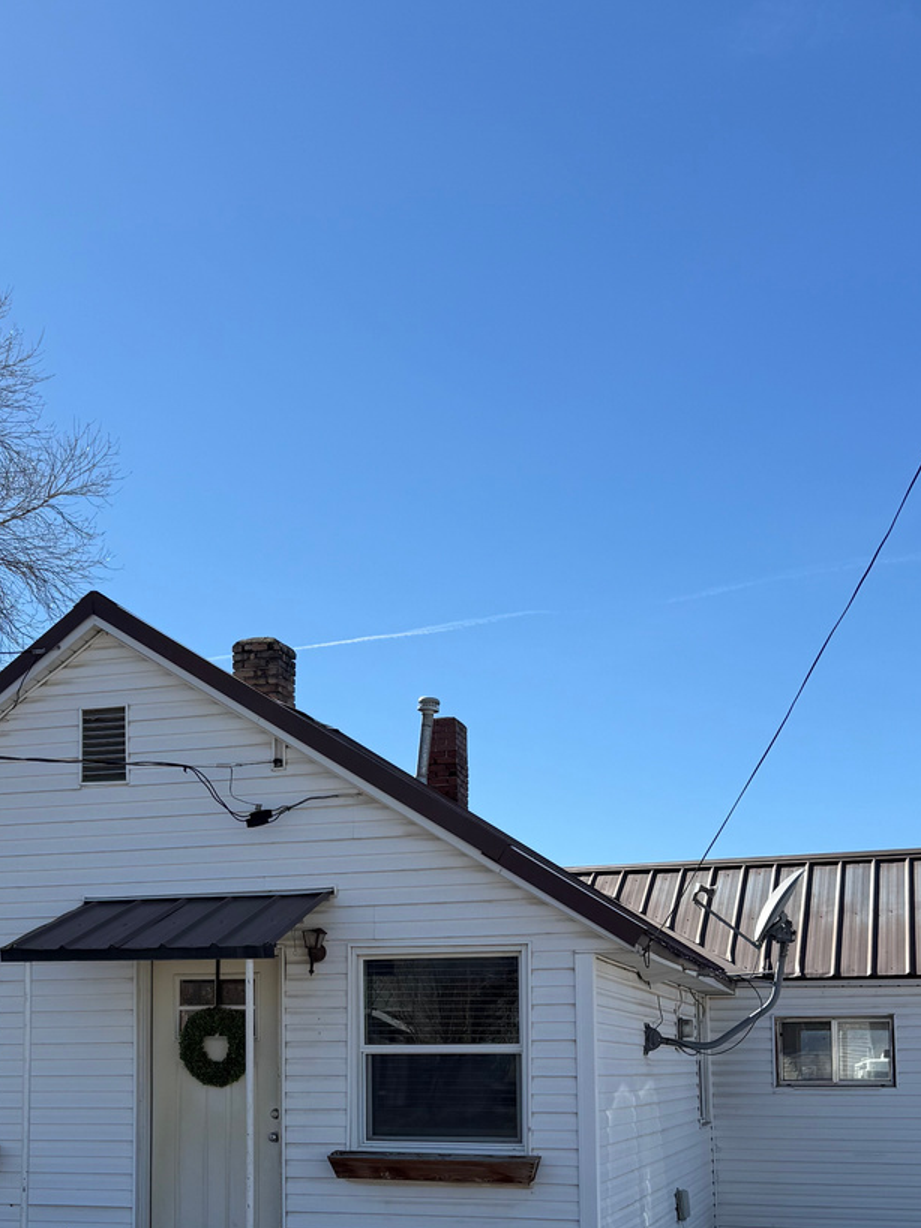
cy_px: 982
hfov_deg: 31.9
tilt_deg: +2.9
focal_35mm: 45
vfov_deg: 40.4
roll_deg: +0.7
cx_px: 315
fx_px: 1597
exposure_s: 1/4673
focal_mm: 6.76
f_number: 1.78
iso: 80
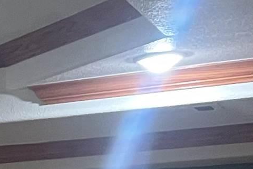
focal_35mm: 173
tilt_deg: -6.9
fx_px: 1216
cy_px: 464
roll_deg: +0.6
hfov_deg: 9.8
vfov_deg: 7.2
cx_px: -441
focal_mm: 5.7
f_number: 1.5
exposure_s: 1/60
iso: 320
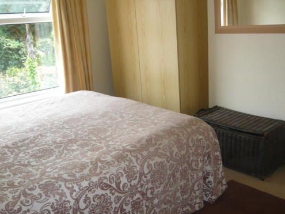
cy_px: 93
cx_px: 144
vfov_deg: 42.8
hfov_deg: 55.4
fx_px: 272
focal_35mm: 33
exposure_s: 1/50
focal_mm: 4.6
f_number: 2.8
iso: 100
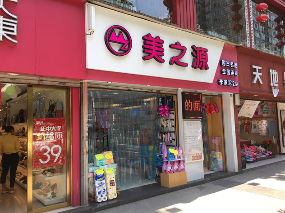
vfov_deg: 48.2
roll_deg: +1.7
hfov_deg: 61.7
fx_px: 239
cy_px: 106
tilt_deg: +5.1
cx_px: 142
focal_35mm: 29
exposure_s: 1/251
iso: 25
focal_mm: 4.15
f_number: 2.2
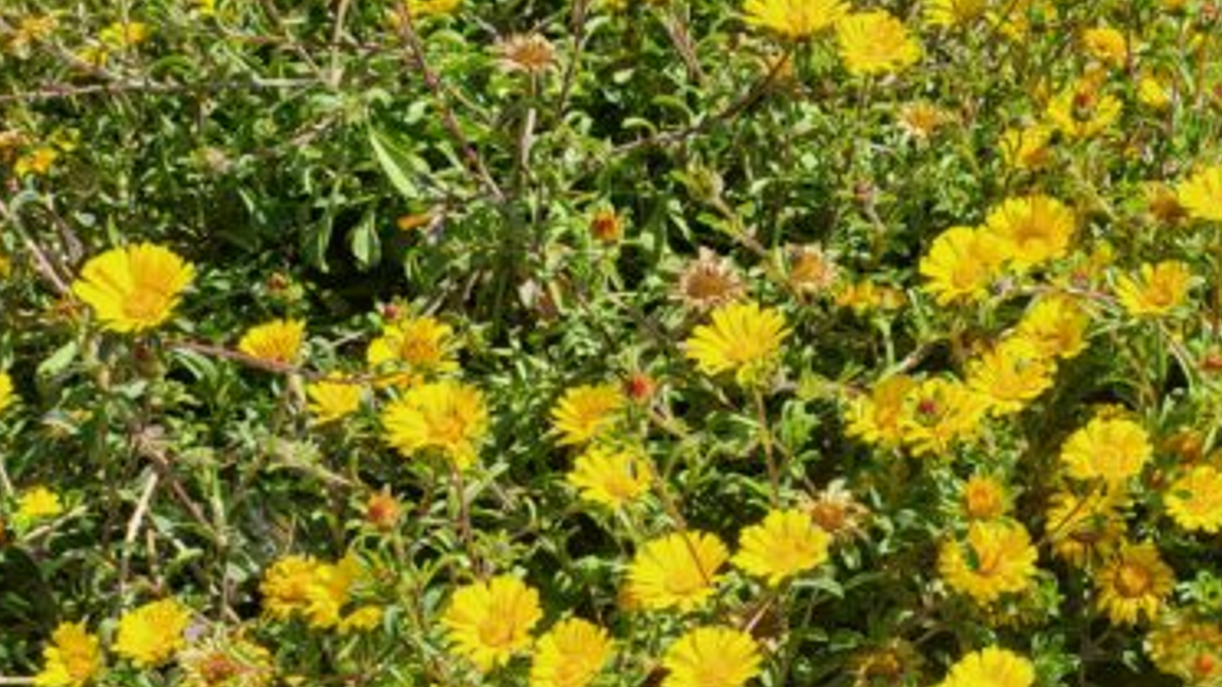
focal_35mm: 54
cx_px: 1054
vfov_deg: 21.2
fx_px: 1749
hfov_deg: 36.6
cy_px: 726
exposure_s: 1/1814
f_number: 1.8
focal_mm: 5
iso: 40
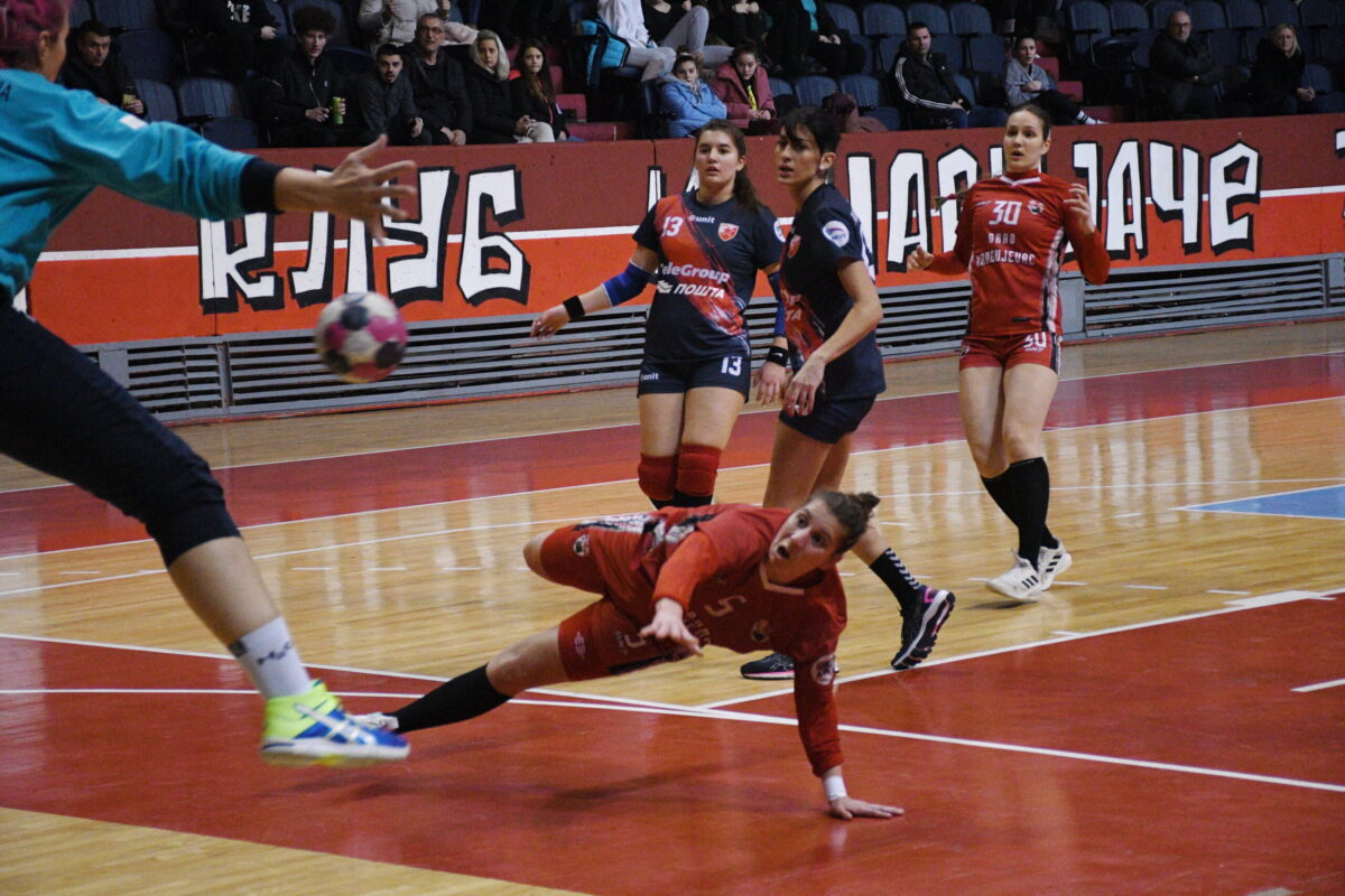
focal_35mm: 99
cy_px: 448
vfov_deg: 13.8
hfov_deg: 20.6
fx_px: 3698
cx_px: 672
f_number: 5
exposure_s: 1/640
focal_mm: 66
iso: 4000
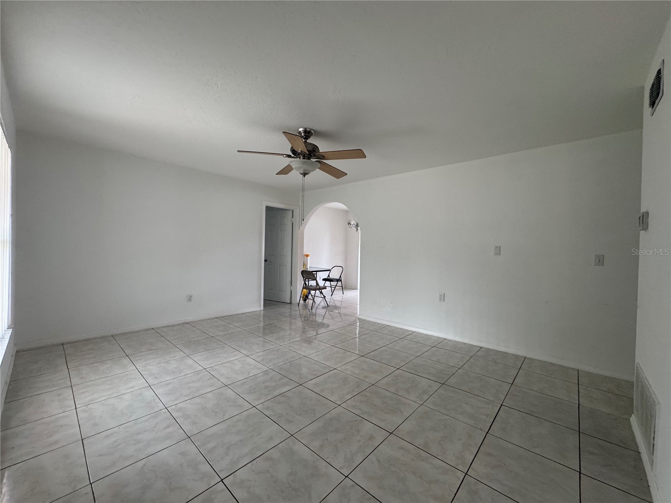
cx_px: 336
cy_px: 252
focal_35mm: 14
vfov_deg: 85.7
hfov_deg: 102.1
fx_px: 271
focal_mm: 2.22
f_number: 2.2
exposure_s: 1/120
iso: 200
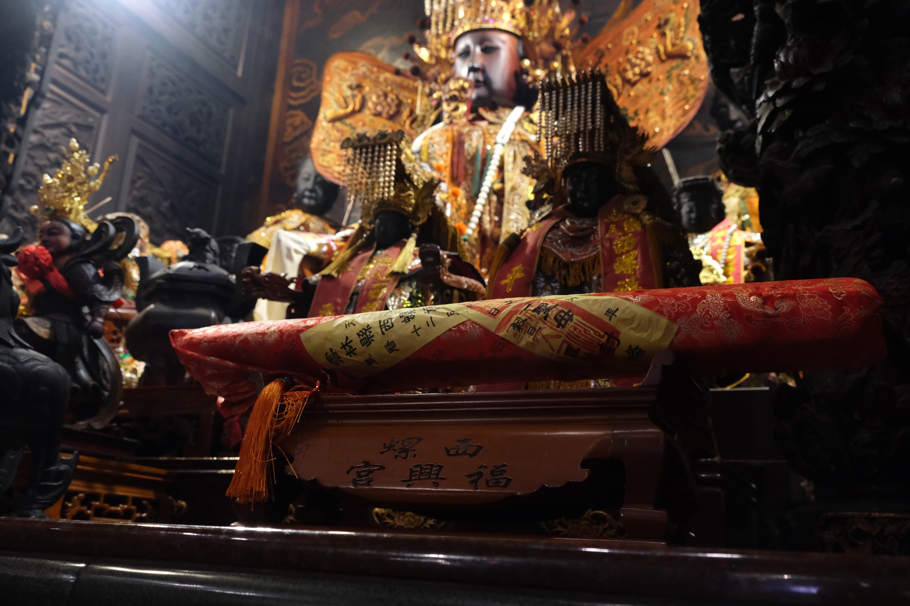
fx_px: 809
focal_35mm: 32
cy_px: 303
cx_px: 455
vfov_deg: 41.1
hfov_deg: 58.7
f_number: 6.4
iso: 4000
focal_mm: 21.4
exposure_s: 1/125
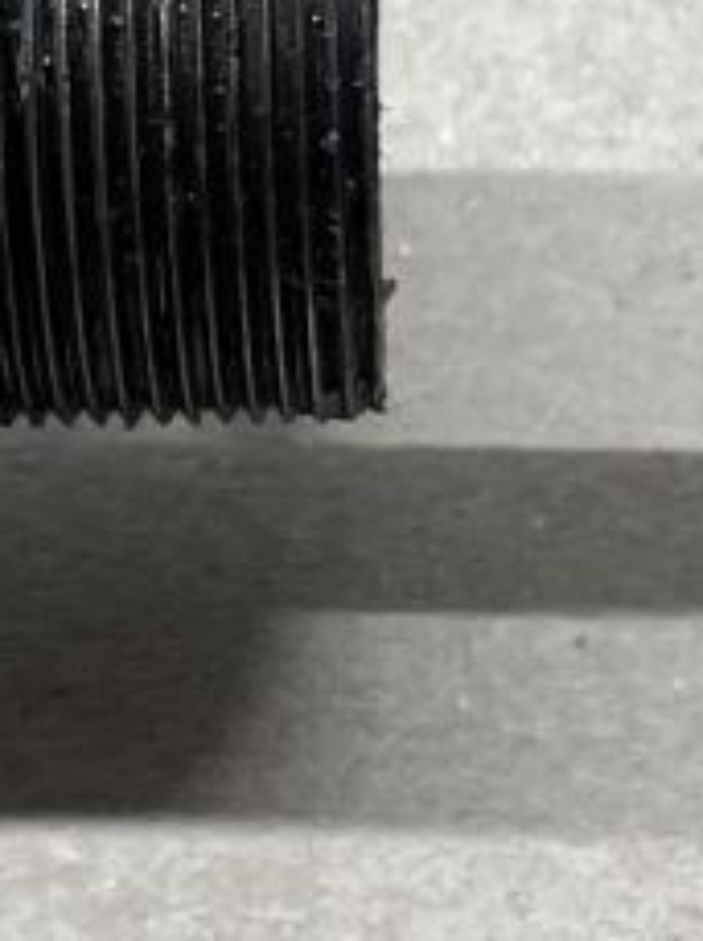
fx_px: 4942
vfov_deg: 10.8
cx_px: -16
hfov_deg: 8.1
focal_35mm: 182
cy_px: -29
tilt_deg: -58.5
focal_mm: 4.2
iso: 100
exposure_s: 1/100
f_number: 1.6
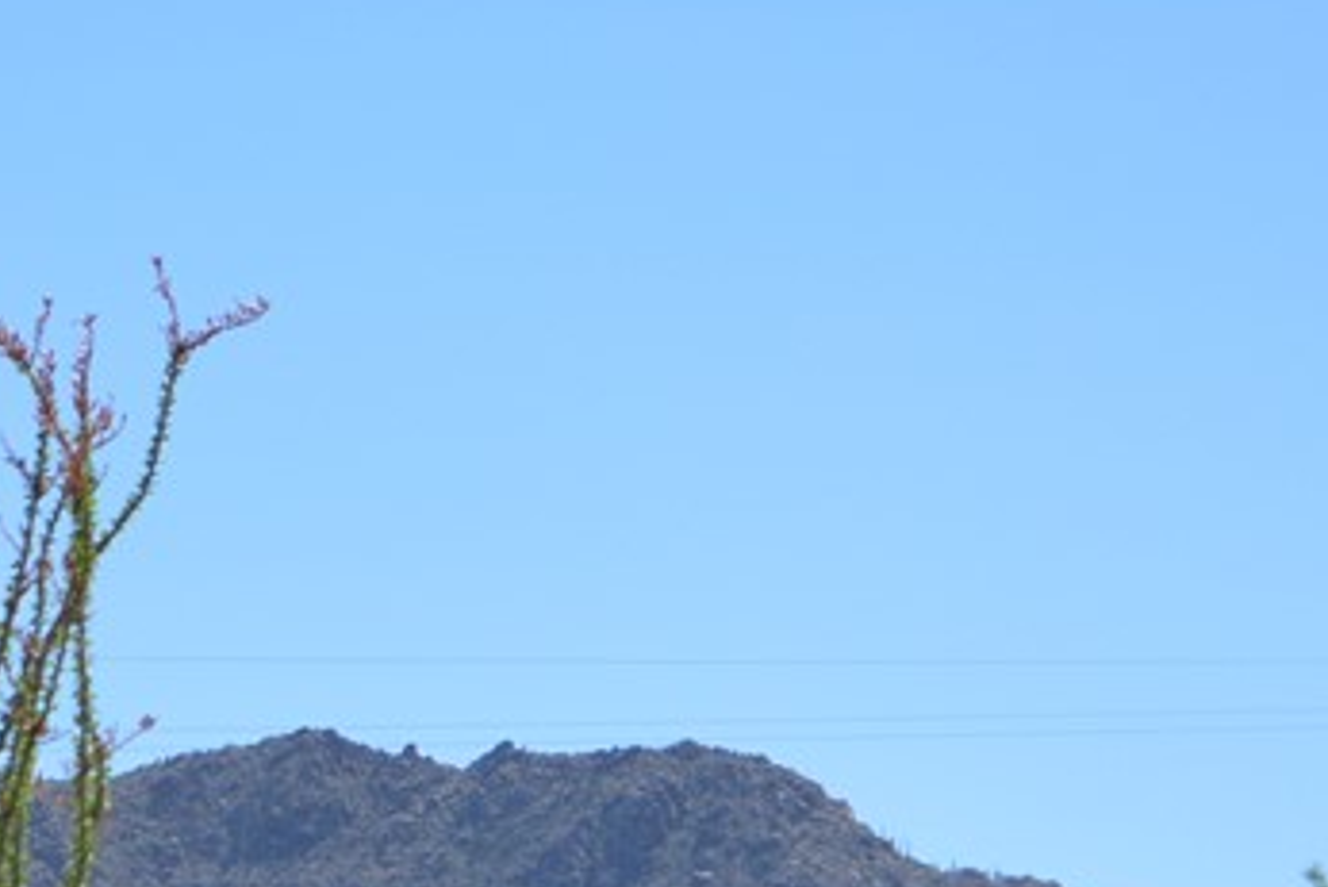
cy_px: 906
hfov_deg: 7.9
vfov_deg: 5.3
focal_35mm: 259
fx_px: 9542
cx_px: 230
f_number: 6.3
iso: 400
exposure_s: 1/1600
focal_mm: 55
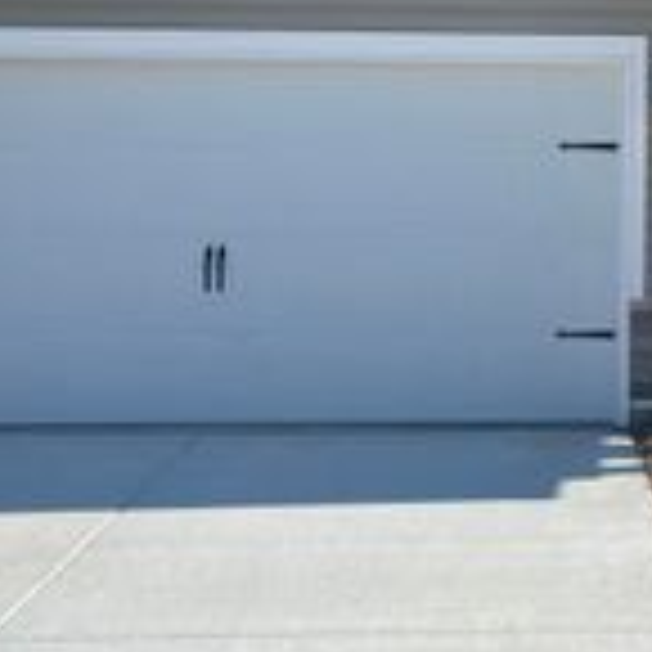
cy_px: -34
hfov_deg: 21.2
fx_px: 1683
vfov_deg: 21.0
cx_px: 652
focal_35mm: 79
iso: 32
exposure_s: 1/3125
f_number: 1.6
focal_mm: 4.2
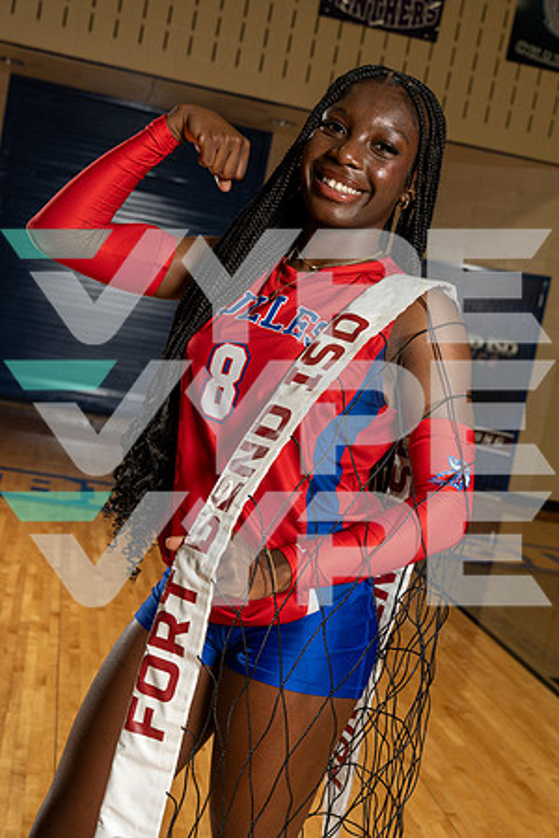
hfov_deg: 29.9
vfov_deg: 43.6
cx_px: 280
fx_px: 1048
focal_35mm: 45
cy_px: 419
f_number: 5.6
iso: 500
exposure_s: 1/250
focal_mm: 45
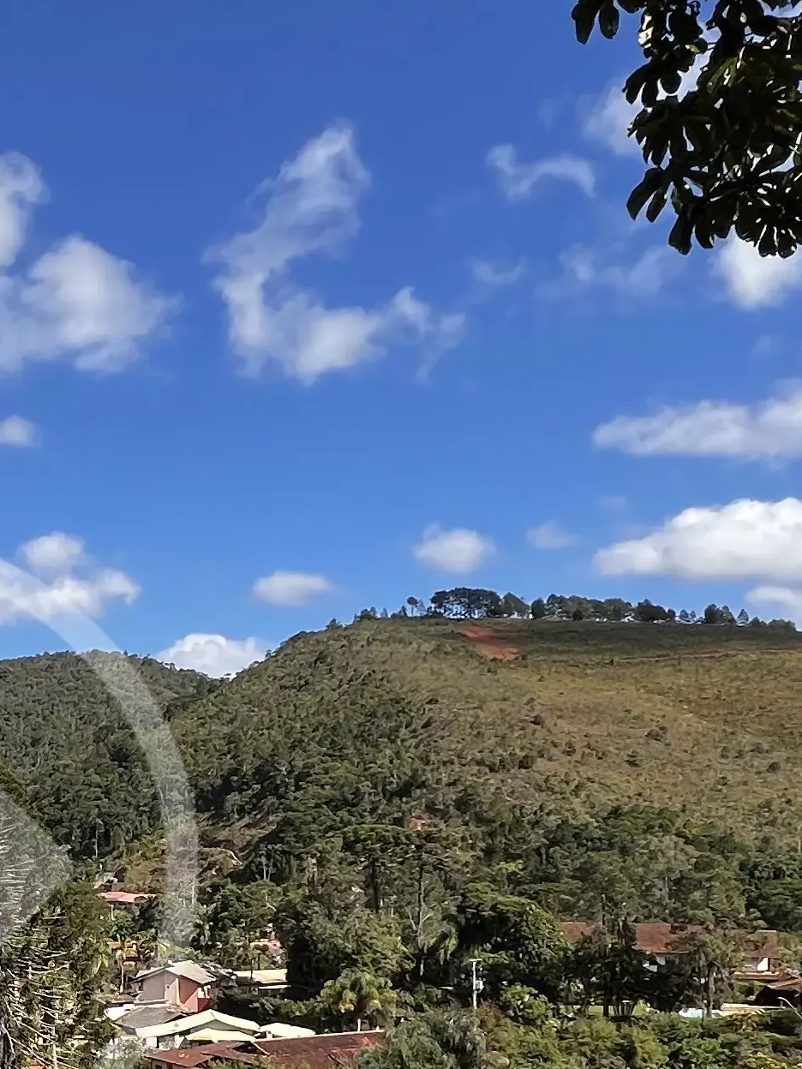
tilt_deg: -1.9
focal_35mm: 42
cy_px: 868
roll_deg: +1.1
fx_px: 1297
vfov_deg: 42.6
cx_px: -140
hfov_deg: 29.8
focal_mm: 1.57
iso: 32
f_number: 1.8
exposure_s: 1/1220
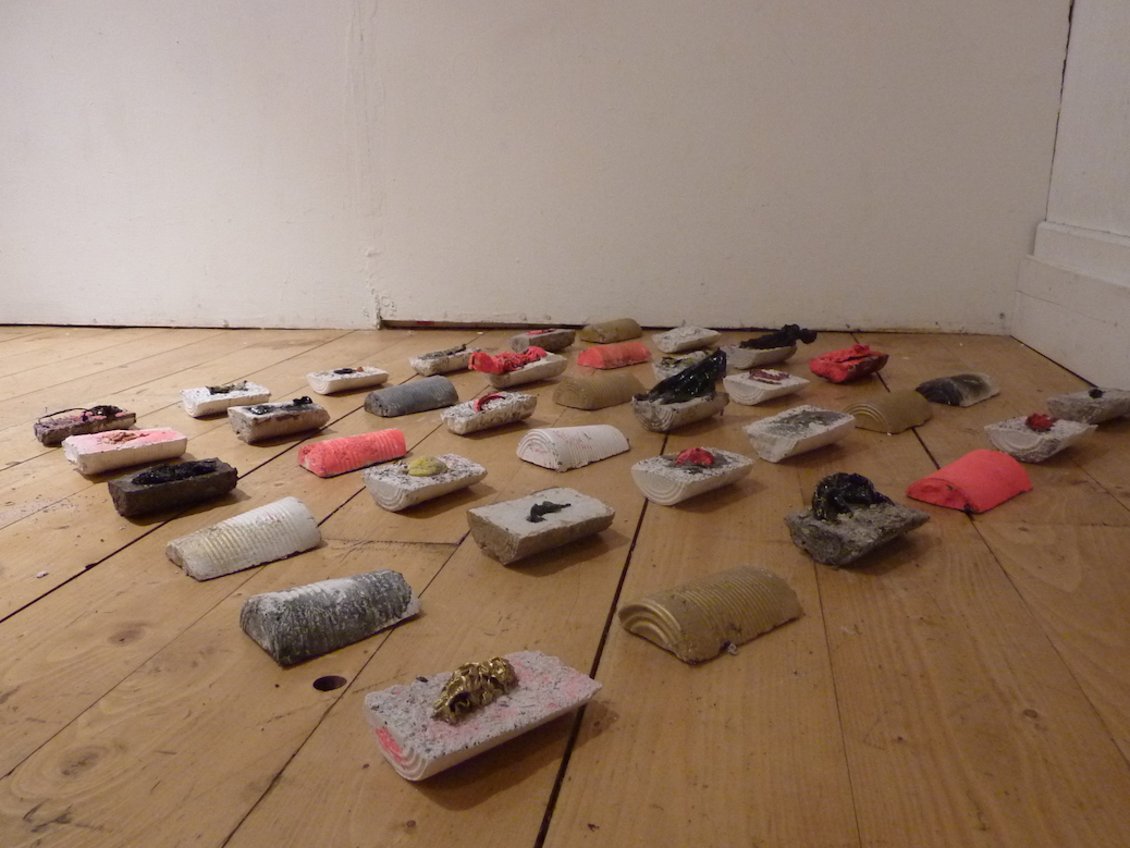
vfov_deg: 53.1
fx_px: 849
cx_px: 580
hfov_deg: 67.3
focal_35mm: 26
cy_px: 439
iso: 400
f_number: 3.3
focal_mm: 4.1
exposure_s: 1/8
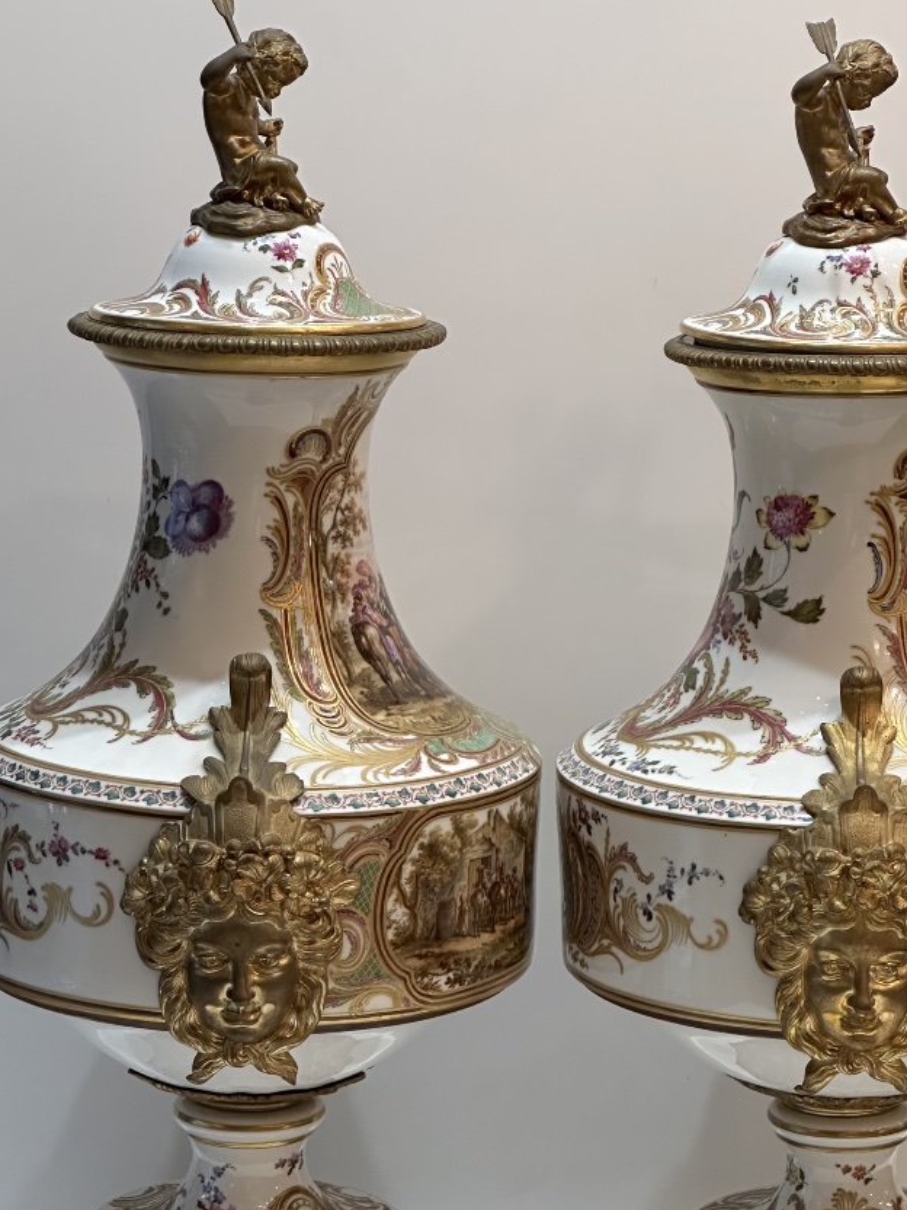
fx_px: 3878
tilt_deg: -11.2
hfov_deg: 13.3
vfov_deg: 17.7
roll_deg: -0.3
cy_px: 750
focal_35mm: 111
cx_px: 545
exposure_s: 1/100
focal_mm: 9
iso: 200
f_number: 2.8
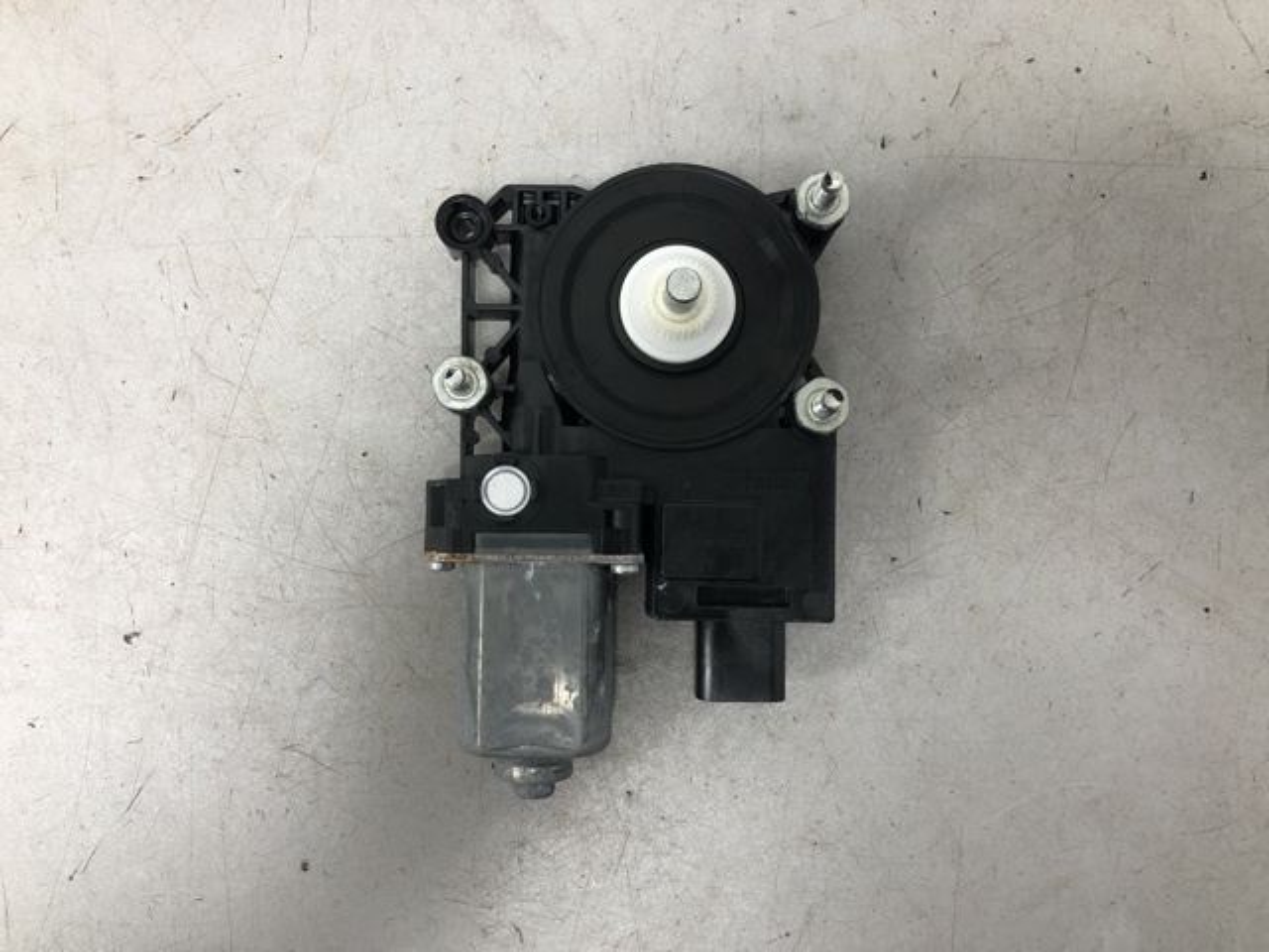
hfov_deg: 63.4
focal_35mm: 28
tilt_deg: -88.8
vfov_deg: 49.7
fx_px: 1026
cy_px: 476
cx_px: 634
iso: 40
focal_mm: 4
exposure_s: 1/25
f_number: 1.8
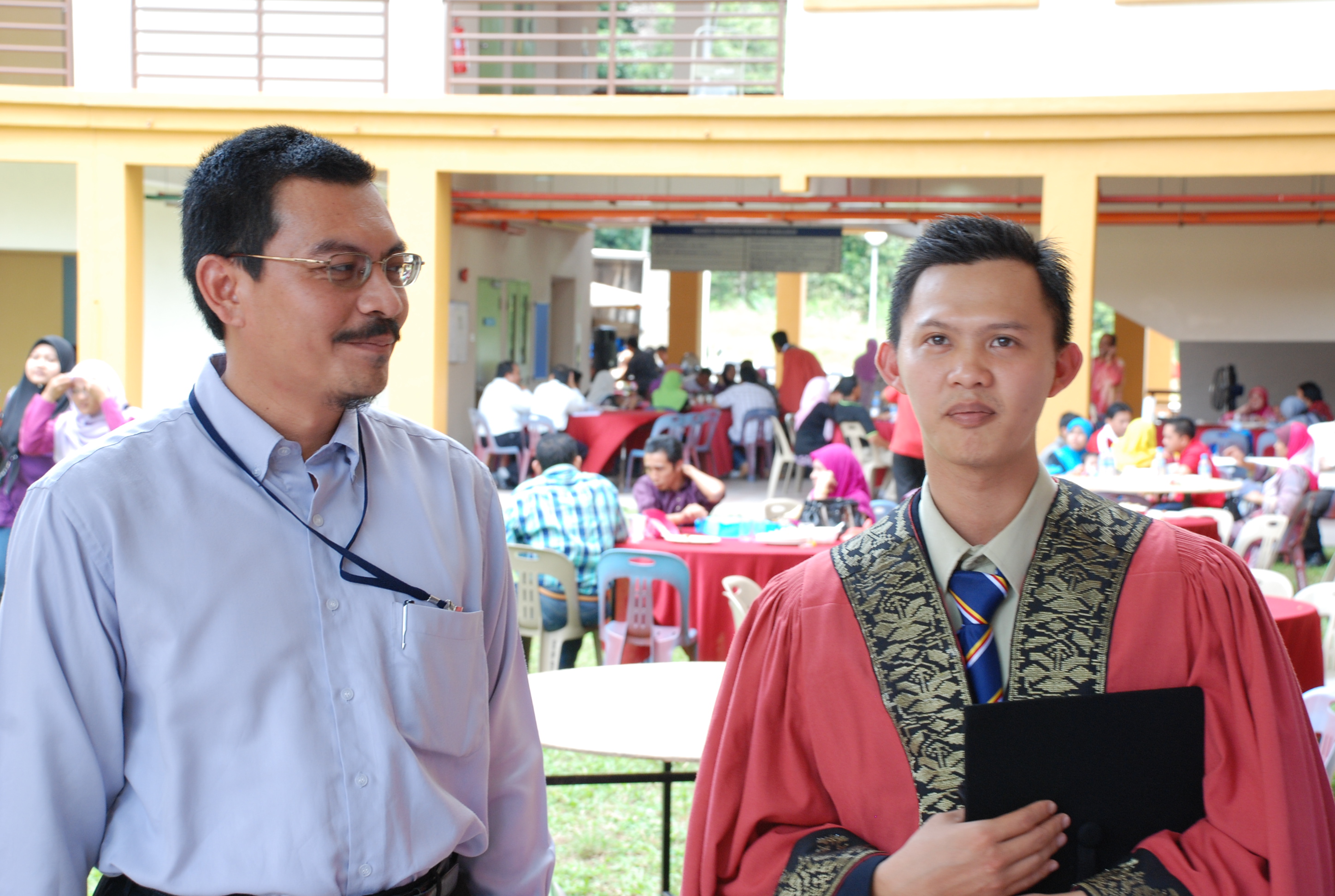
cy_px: 448
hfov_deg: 28.0
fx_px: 2675
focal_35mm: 72
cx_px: 668
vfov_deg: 19.0
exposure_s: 1/50
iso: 400
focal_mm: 48
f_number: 7.1
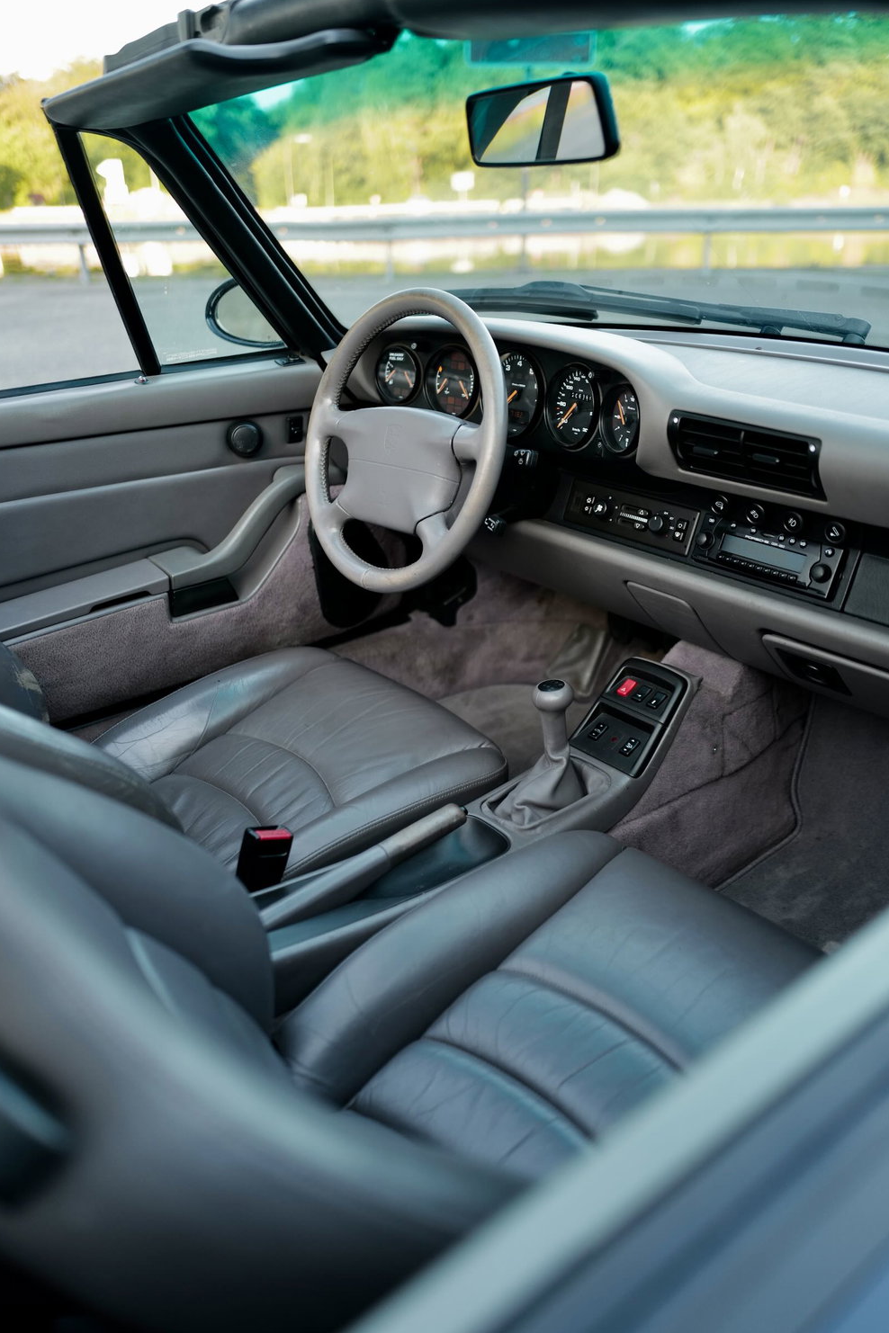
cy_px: 670
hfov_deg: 45.0
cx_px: 449
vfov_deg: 63.7
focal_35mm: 29
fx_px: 1074
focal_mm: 28
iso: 100
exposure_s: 1/50
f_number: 1.7
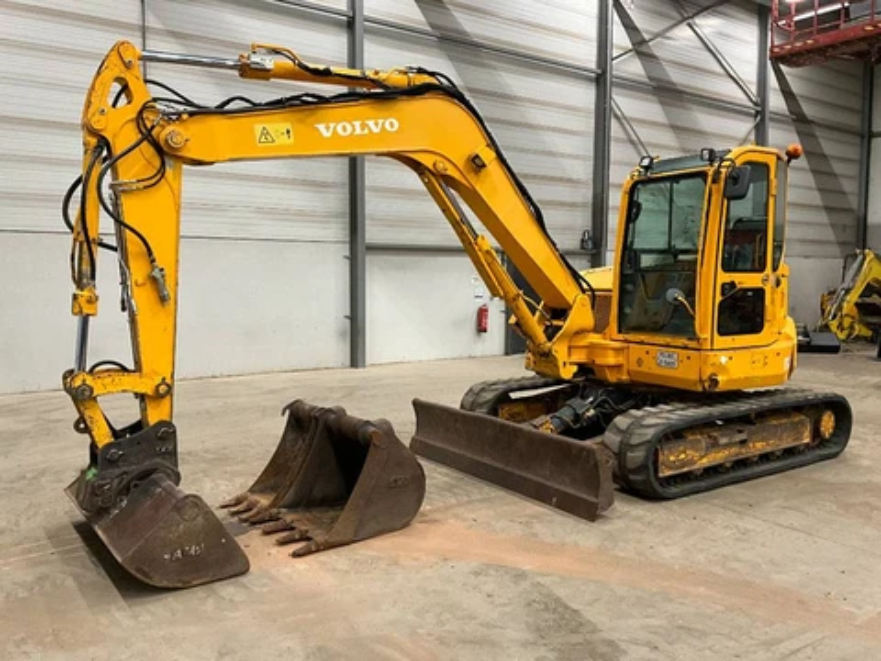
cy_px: 330
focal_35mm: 29
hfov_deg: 61.7
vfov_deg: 48.2
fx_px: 738
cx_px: 440
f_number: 1.8
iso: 200
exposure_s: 1/60
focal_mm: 3
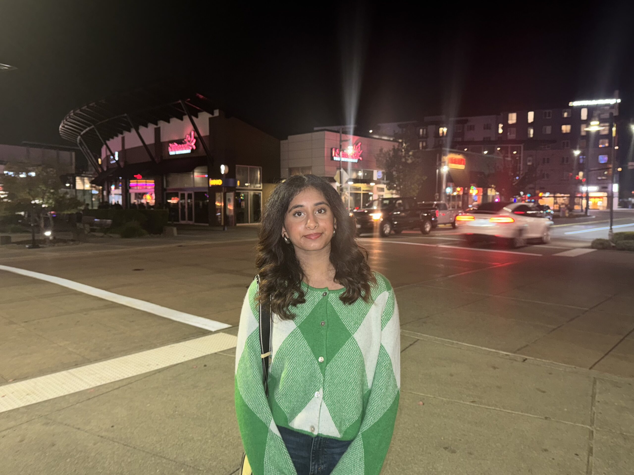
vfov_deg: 56.8
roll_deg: +0.1
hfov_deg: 71.6
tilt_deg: -3.9
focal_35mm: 24
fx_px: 440
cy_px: 238
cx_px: 317
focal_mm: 6.76
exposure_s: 1/5
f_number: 1.78
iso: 100
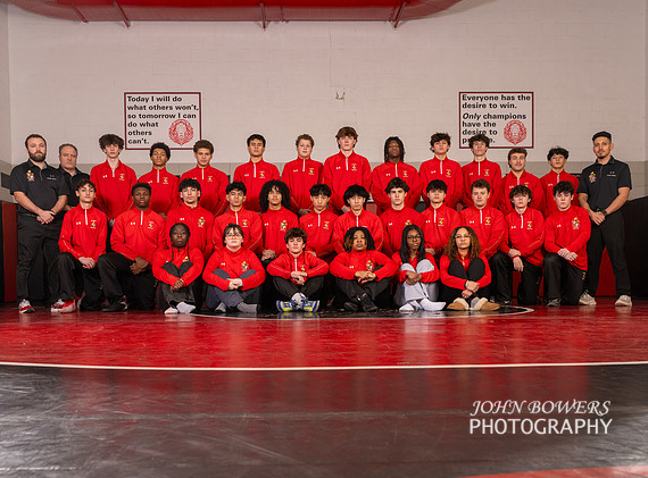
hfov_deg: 48.1
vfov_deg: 36.2
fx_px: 726
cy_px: 310
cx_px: 329
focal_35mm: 39
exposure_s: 1/80
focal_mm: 27
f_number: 6.3
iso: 200
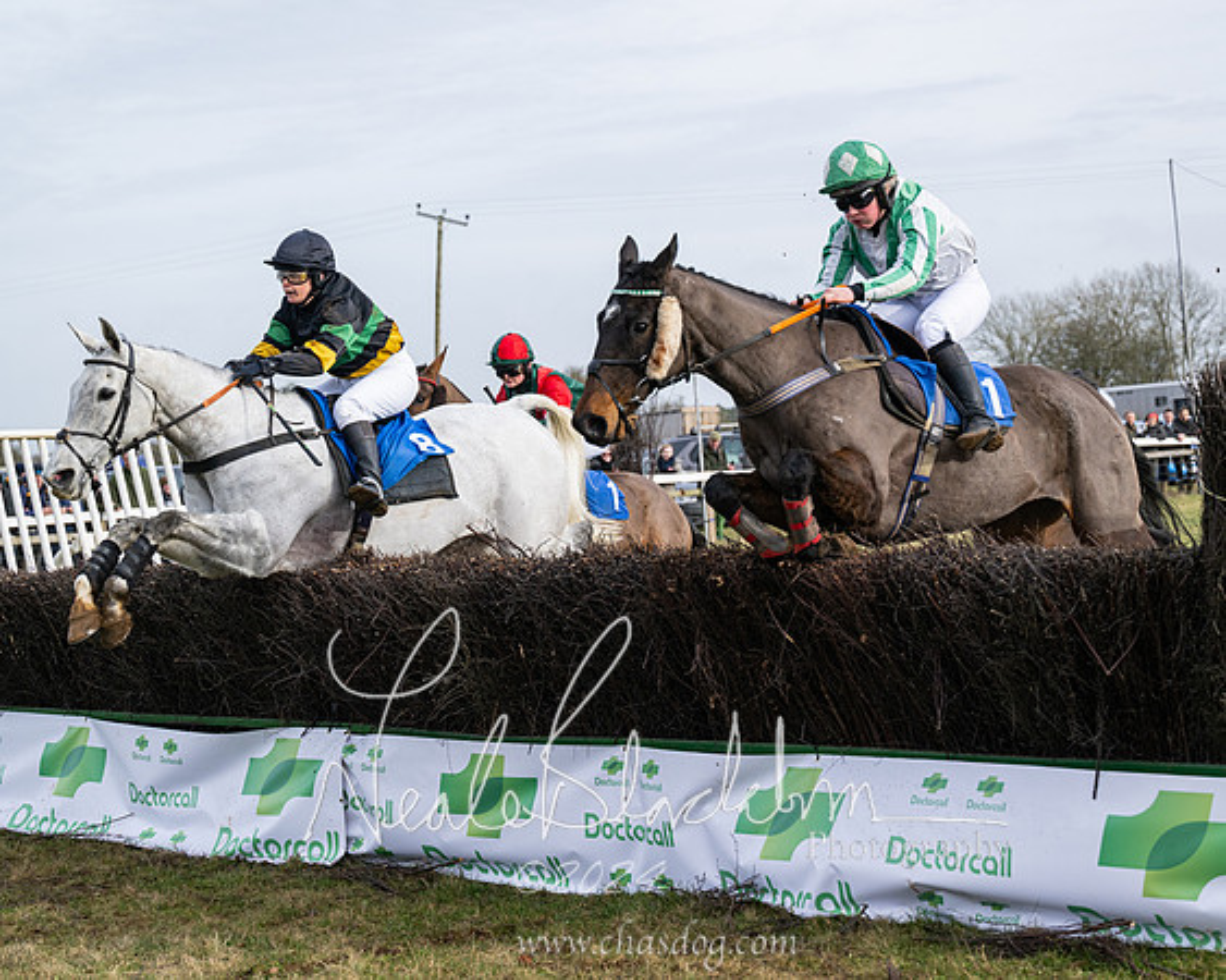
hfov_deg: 24.2
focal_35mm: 79
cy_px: 490
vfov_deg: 19.4
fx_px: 2859
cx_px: 654
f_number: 4
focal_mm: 70
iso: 400
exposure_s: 1/2000
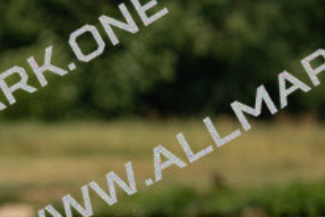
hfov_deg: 2.4
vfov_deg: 1.6
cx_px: -112
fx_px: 7630
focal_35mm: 844
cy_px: 281
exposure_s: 1/1600
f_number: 6.3
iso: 250
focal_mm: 300
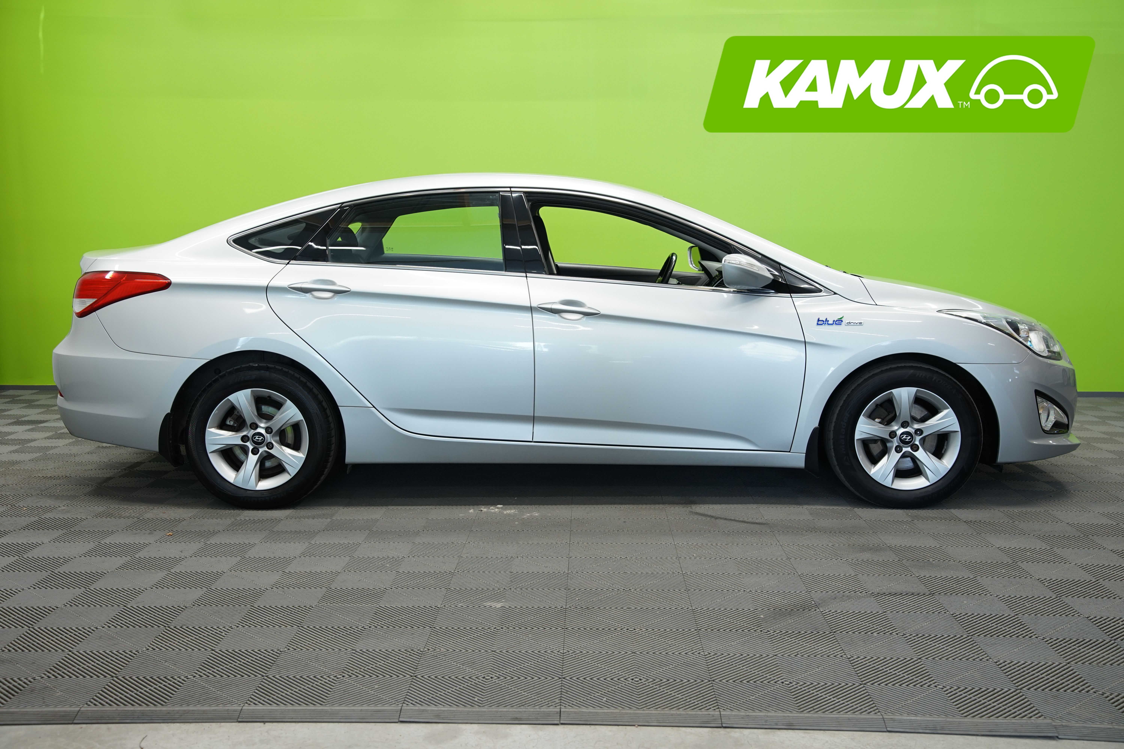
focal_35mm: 39
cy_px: 374
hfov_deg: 49.6
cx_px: 562
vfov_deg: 34.2
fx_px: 1218
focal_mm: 39
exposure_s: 1/20
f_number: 5.6
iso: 500
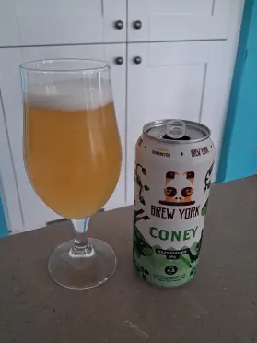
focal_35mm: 29
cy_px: 171
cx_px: 121
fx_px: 287
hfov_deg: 48.2
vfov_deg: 61.7
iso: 400
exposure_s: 1/100
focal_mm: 4
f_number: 1.8
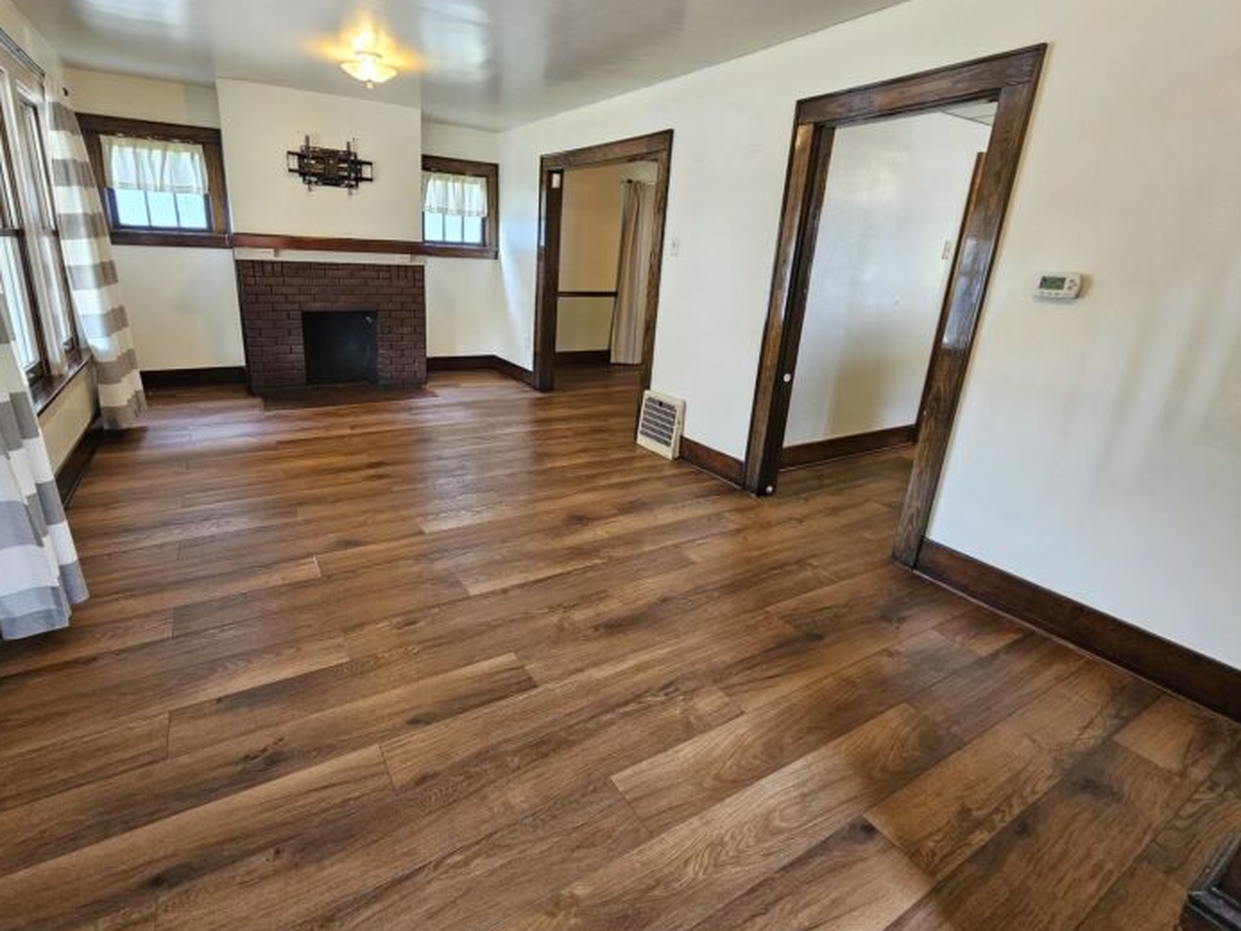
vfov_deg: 81.6
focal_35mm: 15
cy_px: 424
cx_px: 548
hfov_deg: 97.7
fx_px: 538
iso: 250
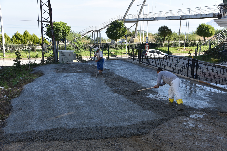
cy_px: 76
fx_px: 240
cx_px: 114
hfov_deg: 50.7
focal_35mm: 38
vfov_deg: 35.1
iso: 100
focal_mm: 38
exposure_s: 1/160
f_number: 6.3
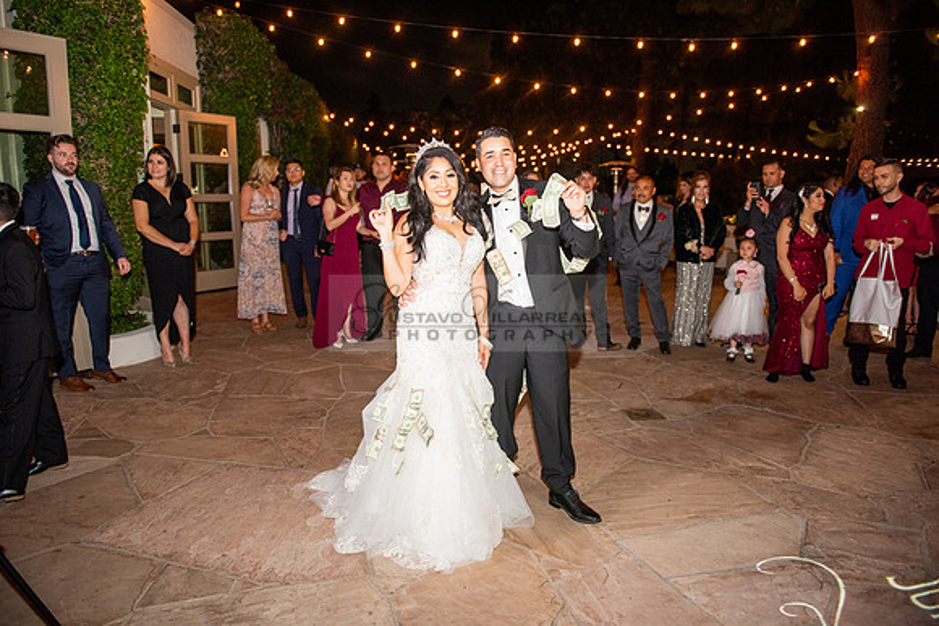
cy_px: 313
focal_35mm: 24
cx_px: 470
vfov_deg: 53.2
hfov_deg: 73.7
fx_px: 626
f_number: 2.8
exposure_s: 1/125
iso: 1250
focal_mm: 24
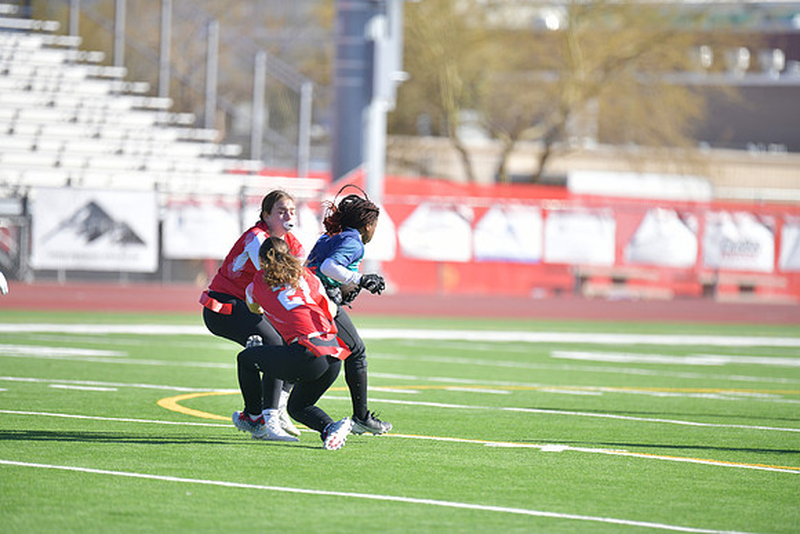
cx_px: 400
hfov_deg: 6.9
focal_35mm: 300
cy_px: 267
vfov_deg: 4.6
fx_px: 6668
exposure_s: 1/4000
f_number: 2.8
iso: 400
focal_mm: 300
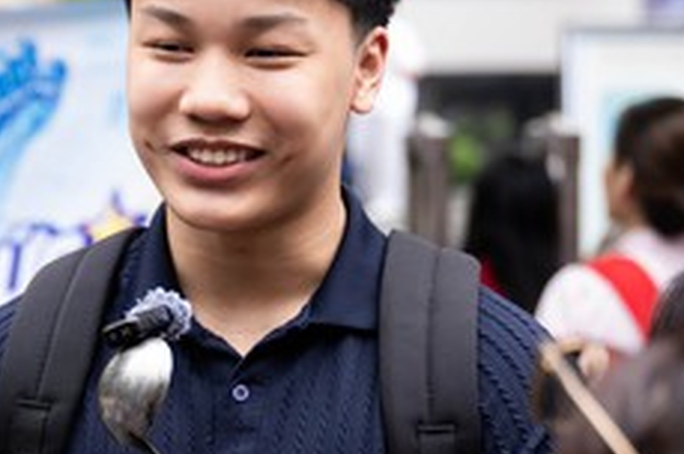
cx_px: 179
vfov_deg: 8.1
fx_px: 3187
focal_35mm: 168
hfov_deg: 12.2
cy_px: 154
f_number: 3.2
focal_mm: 60
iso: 1000
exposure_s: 1/320
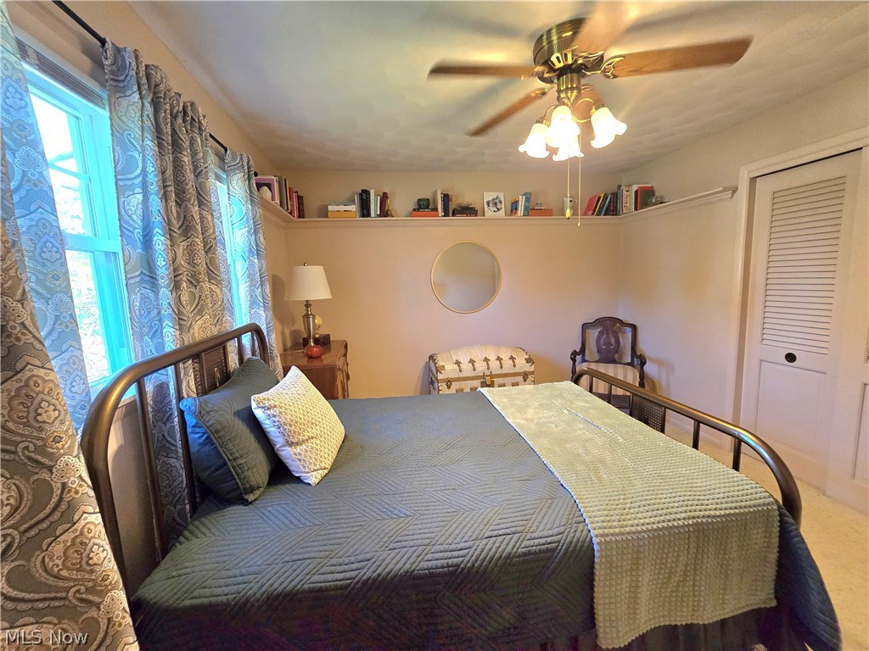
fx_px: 326
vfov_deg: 89.9
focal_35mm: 13
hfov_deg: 106.2
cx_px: 434
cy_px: 326
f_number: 2.2
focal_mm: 2.2
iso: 200
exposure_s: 1/60.2
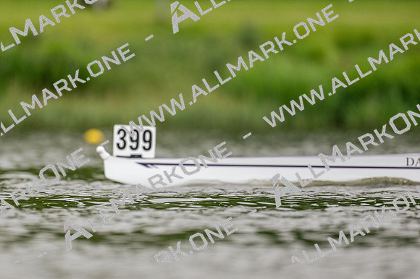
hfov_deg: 2.3
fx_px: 10494
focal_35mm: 900
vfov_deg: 1.5
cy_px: 140
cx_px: 210
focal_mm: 600
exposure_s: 1/2000
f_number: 4
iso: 720
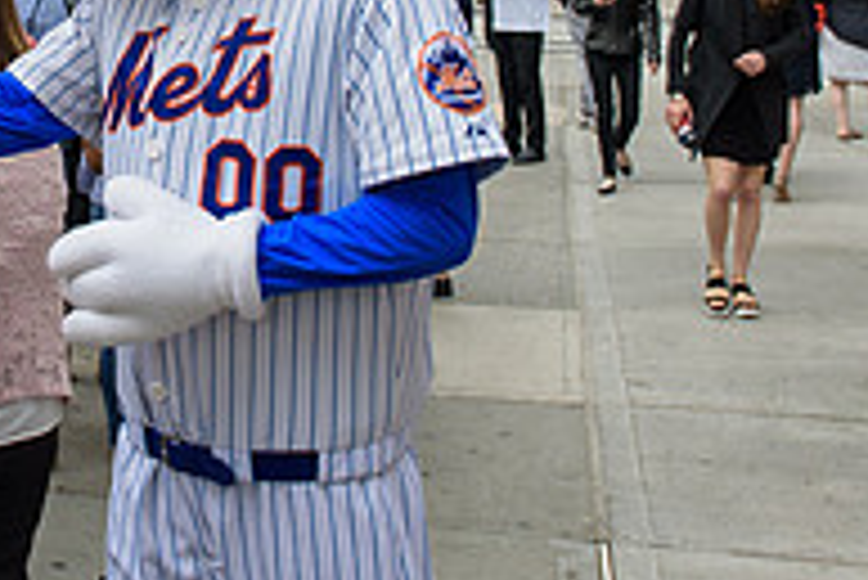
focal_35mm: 72
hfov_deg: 27.1
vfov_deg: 18.3
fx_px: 1737
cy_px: -47
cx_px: 90
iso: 200
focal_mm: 24
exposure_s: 1/250
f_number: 4
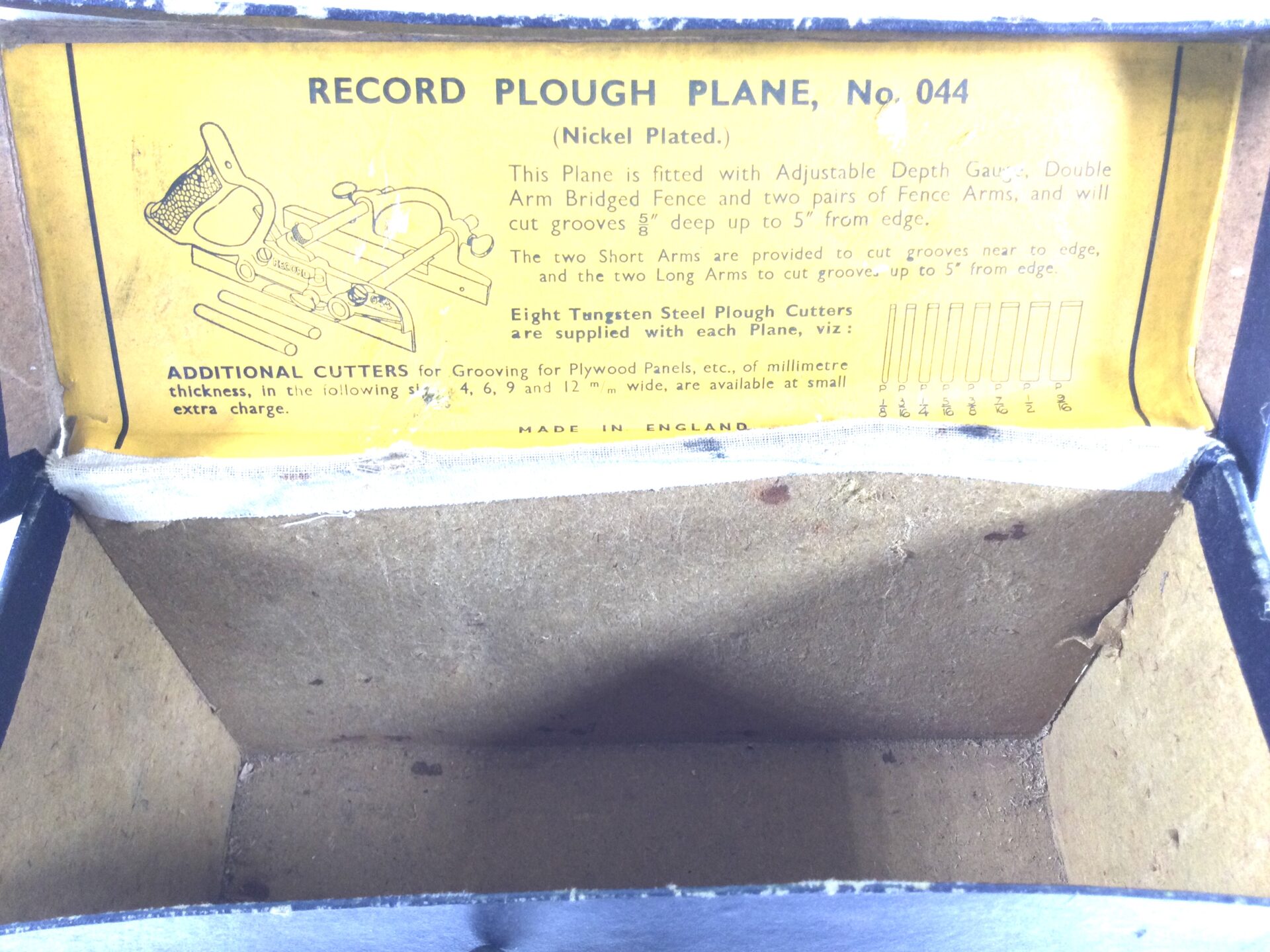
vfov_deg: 45.4
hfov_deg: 58.4
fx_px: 1137
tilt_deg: -54.2
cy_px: 476
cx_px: 635
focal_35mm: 31
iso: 50
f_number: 2.4
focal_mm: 3.3
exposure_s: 1/33
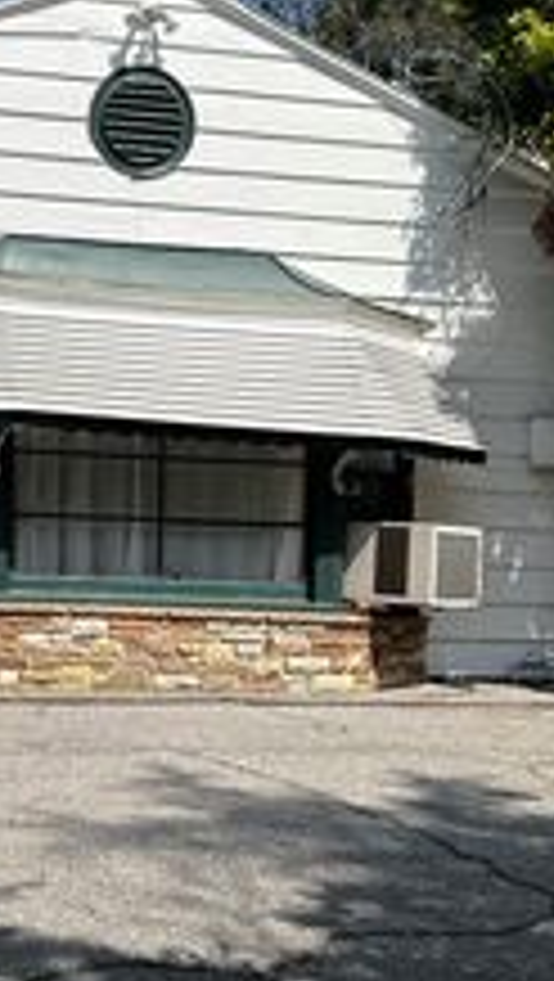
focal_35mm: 65
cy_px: 547
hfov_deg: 18.1
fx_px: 1694
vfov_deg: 32.3
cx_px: -5
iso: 50
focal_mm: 5.7
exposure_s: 1/6579
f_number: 1.5
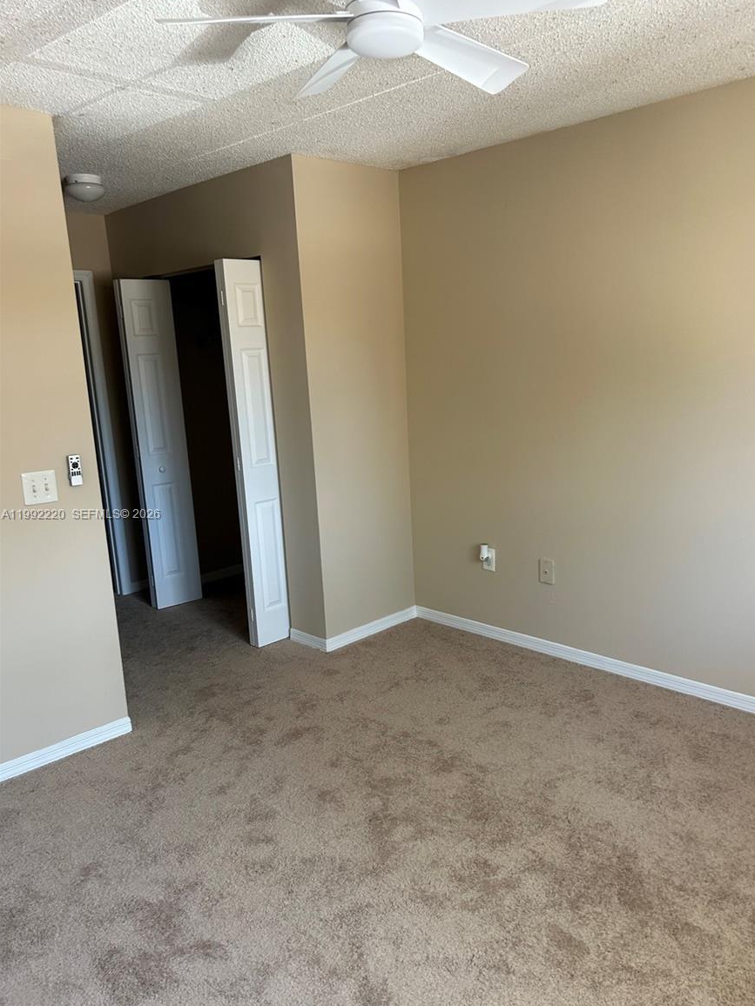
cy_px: 515
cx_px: 391
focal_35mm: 27
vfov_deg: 65.3
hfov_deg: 51.3
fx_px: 785
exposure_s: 1/121
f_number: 1.5
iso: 100
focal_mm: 5.7
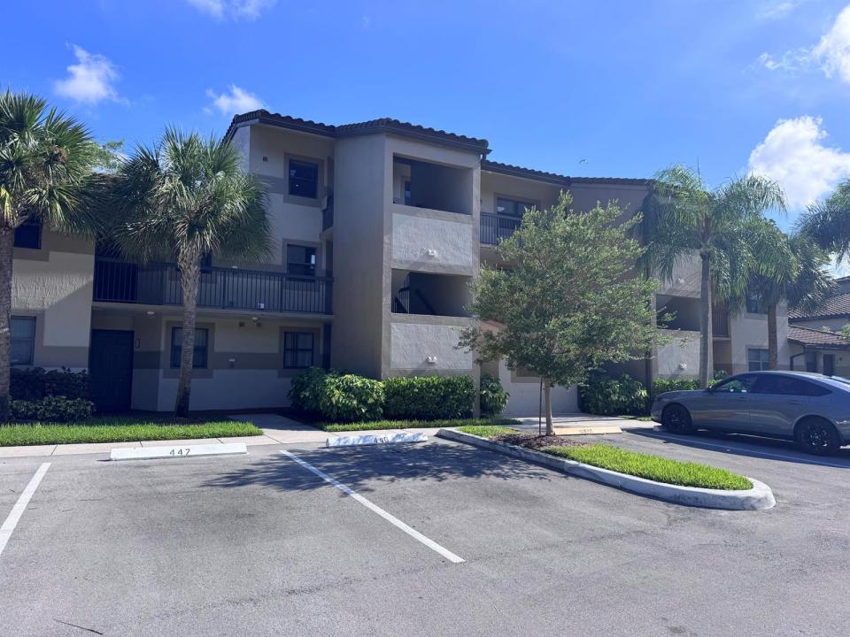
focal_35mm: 24
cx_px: 425
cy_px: 318
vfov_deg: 56.8
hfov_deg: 71.6
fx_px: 589
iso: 80
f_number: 1.78
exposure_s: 1/3802
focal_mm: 6.76
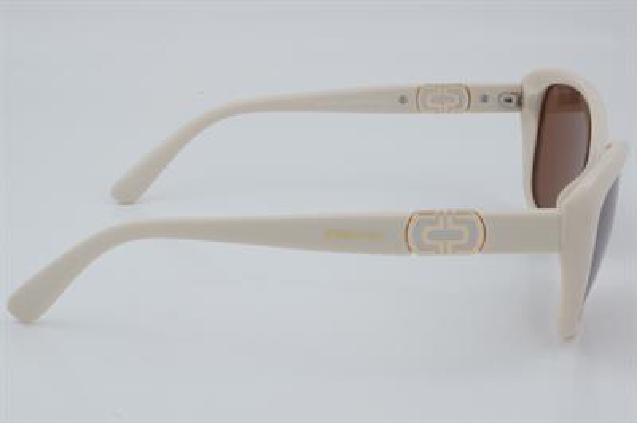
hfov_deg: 27.0
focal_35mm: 75
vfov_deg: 18.2
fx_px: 1326
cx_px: 318
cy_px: 212
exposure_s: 1/3
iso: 100
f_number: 32
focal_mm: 50
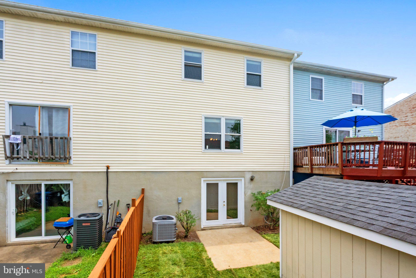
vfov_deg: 73.8
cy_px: 139
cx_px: 208
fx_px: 185
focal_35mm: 16
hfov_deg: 96.7
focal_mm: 16
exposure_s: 1/1250
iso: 800
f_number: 8
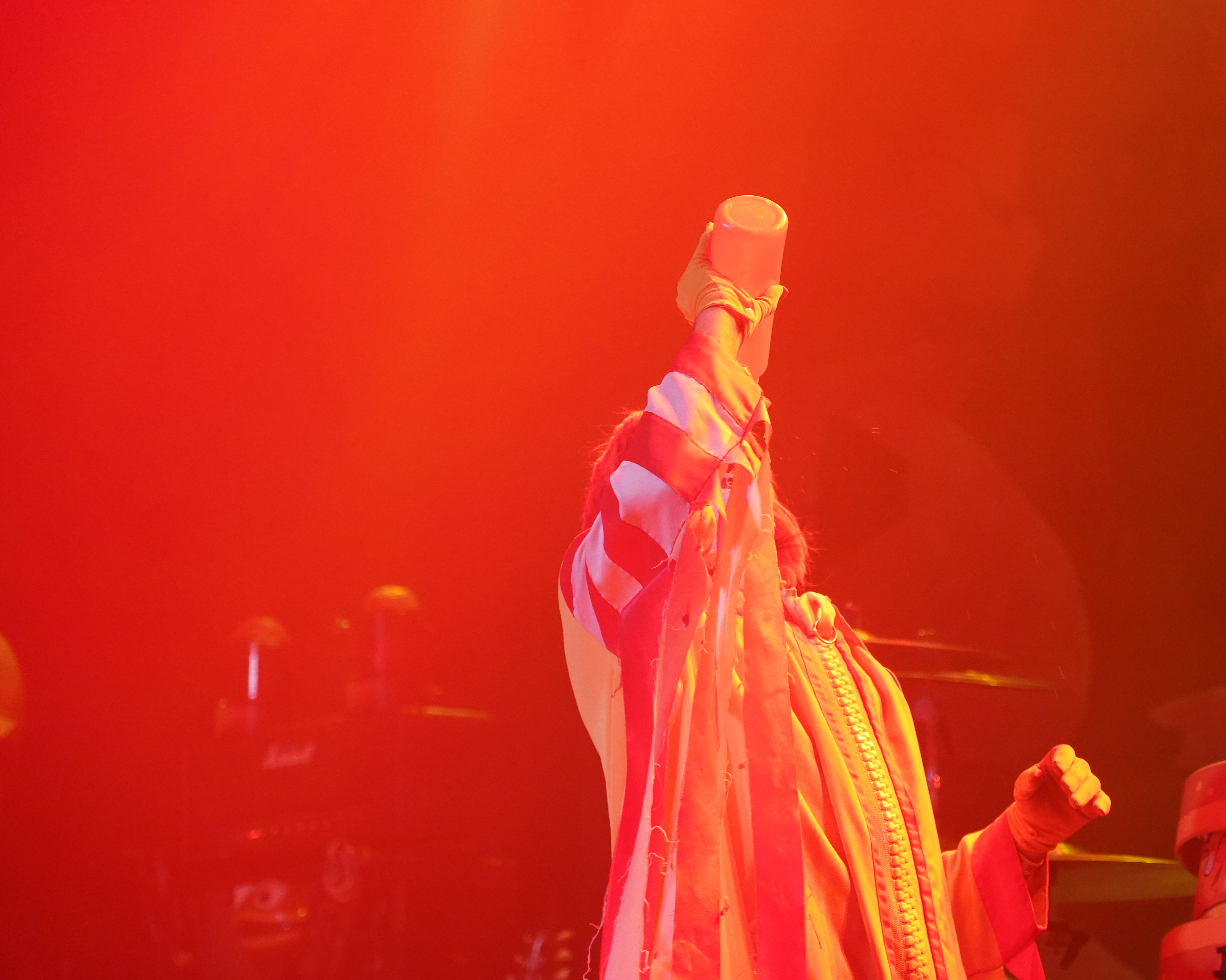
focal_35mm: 119
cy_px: 491
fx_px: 4318
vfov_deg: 13.0
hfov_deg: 16.1
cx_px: 731
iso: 6400
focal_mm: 105
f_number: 4
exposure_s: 1/160
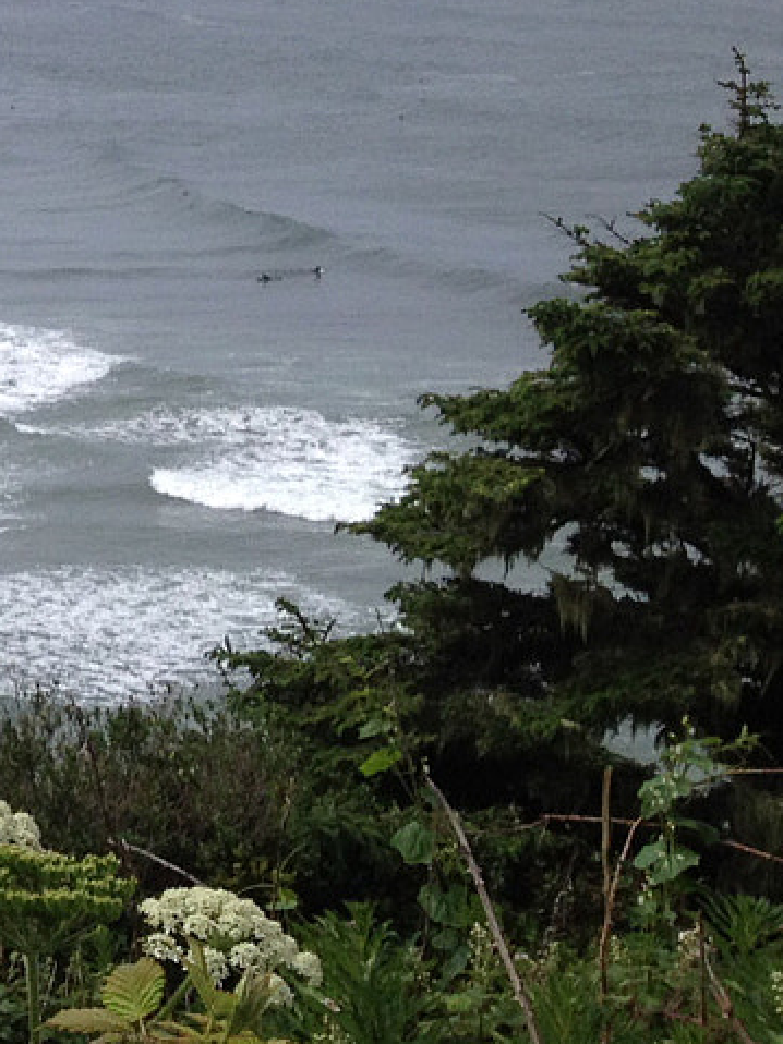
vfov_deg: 16.6
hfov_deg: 11.5
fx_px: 3530
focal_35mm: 117
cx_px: -752
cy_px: 57
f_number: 2.4
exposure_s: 1/3247
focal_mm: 4.28
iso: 50
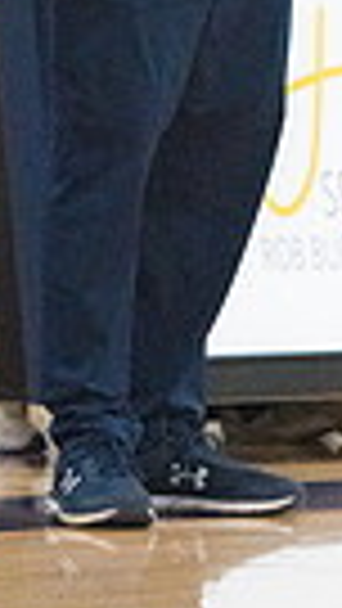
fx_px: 10698
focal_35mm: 664
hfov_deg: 1.8
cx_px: 176
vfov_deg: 3.2
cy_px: -225
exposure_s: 1/1600
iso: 10000
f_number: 4.5
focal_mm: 190
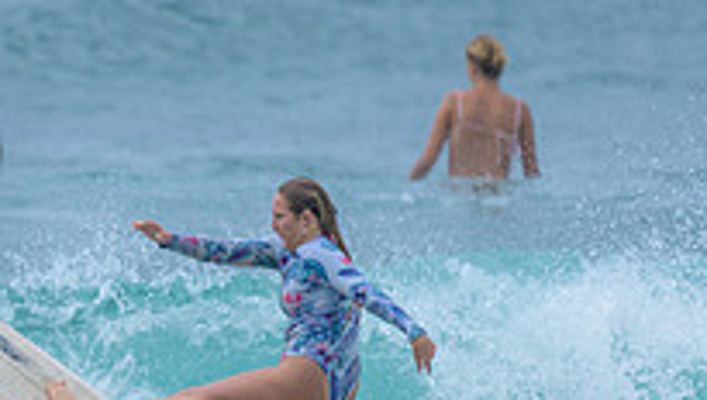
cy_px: 490
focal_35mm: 2655
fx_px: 49844
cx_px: 192
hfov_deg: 0.8
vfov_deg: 0.5
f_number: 6.3
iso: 180
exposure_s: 1/2000
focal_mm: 800
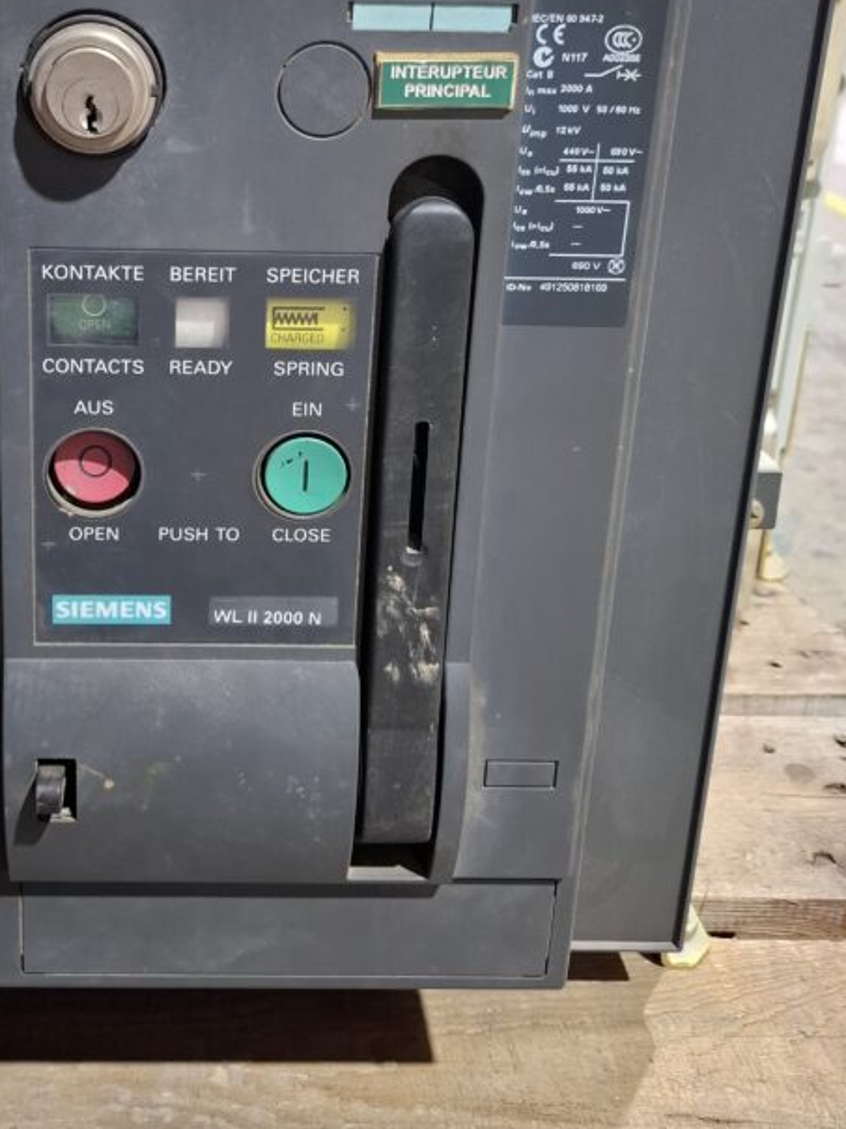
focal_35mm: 39
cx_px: 204
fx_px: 1271
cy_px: 336
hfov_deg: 35.9
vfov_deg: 46.7
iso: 320
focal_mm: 5.54
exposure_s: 1/33
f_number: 1.8
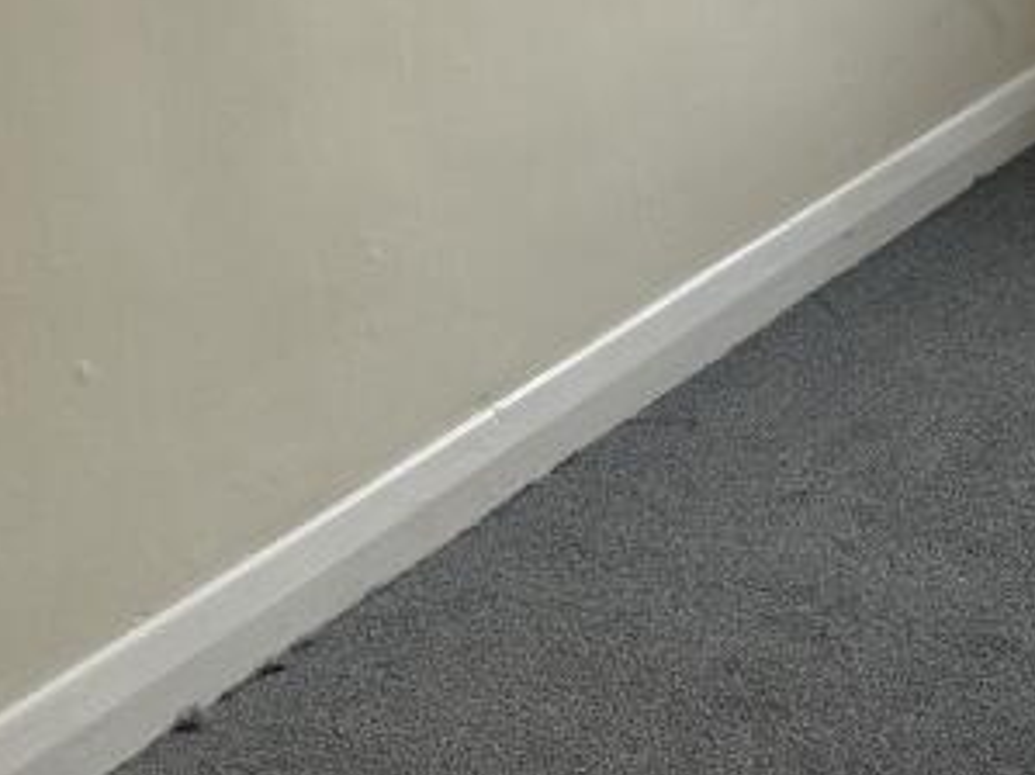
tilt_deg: -13.8
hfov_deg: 20.8
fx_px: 2660
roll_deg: +1.2
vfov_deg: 16.0
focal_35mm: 89
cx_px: 1191
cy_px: -138
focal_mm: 5.7
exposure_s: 1/148
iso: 40
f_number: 1.5
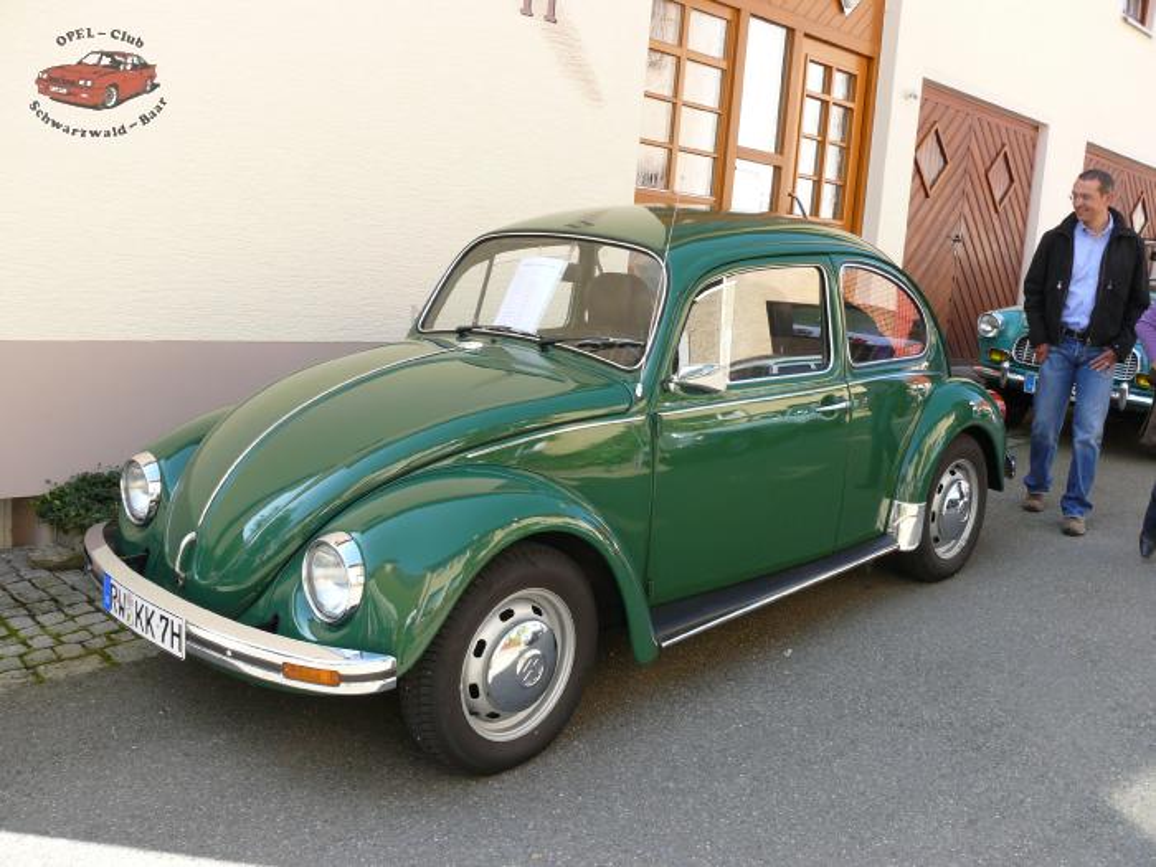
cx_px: 578
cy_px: 434
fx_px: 1169
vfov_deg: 40.7
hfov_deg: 52.6
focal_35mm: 35
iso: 100
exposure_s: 1/125
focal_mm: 7.4
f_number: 4
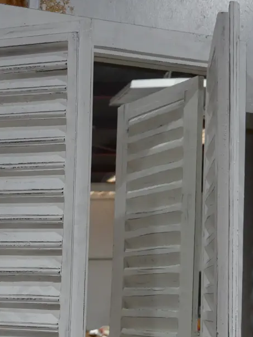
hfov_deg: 21.8
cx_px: 63
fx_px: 652
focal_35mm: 67
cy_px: 250
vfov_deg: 28.5
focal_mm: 20
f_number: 4.5
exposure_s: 1/125
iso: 800
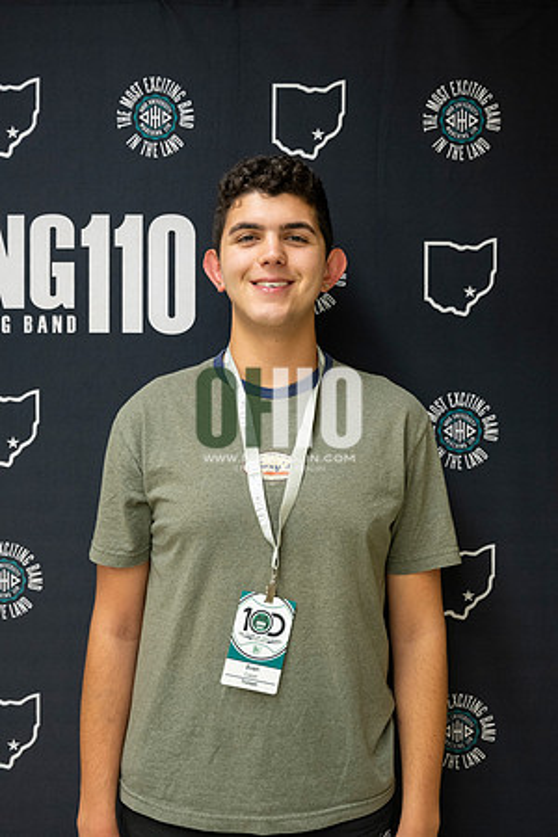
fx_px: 1023
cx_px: 279
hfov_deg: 30.5
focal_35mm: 44
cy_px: 418
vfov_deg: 44.5
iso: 1250
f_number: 4
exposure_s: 1/60
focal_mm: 44
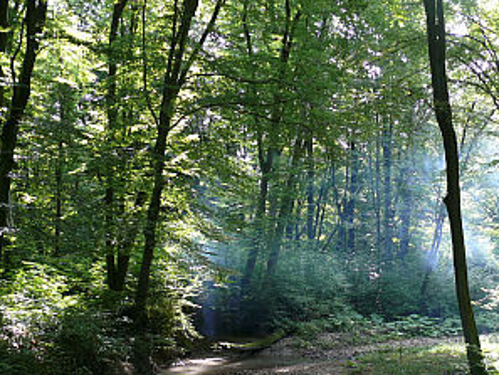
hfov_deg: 35.5
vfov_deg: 27.2
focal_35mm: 53
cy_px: 276
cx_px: 365
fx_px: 764
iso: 100
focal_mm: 7.4
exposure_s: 1/50
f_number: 2.8
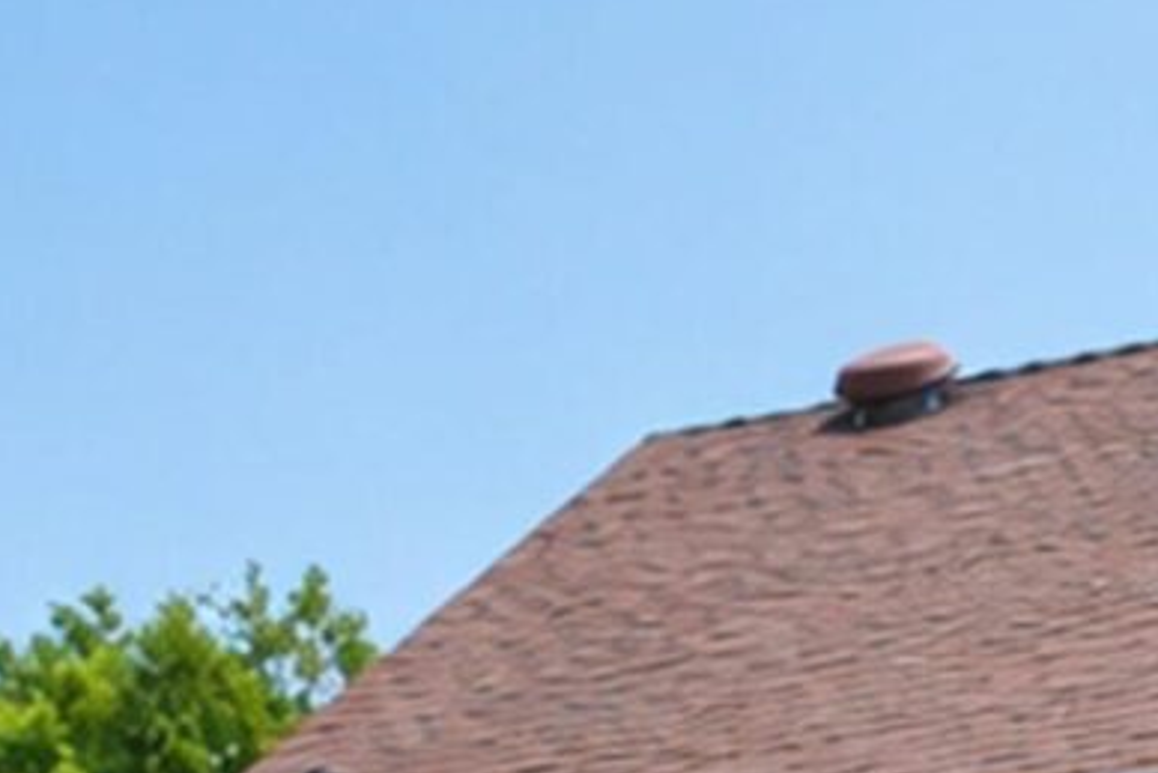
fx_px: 3186
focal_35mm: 99
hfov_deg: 20.4
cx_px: 922
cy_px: 2437
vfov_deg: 9.8
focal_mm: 10
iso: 200
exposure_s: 1/200
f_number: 8
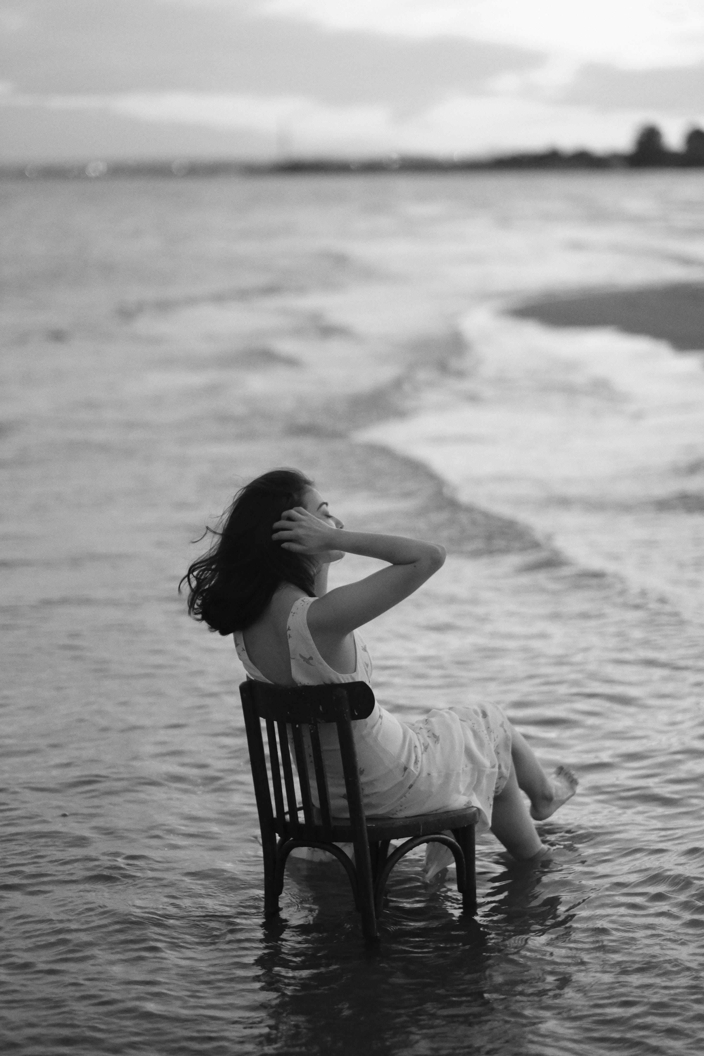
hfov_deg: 16.3
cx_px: 352
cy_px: 528
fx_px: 2464
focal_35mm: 84
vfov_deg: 24.2
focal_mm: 56
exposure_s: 1/125
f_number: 1.2
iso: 1600
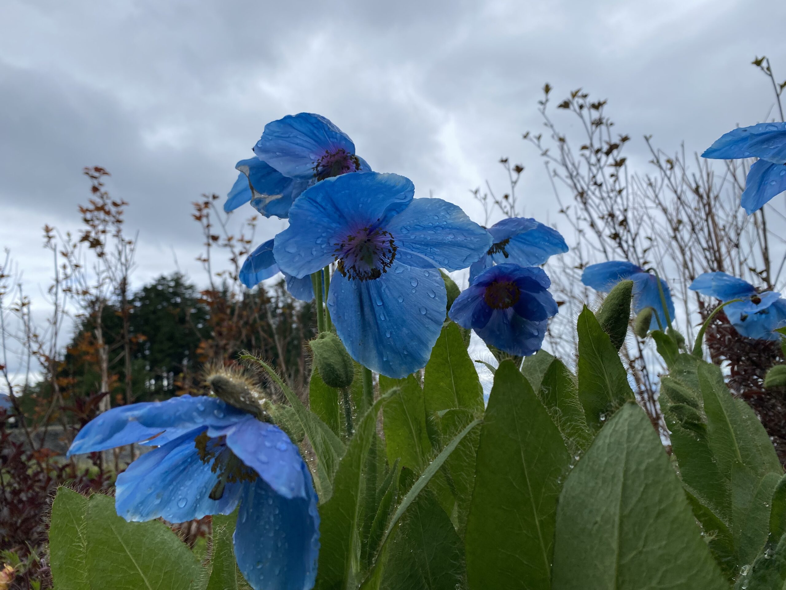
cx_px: 393
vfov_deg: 53.1
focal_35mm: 26
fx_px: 590
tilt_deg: +10.3
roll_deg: +2.8
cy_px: 295
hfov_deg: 67.3
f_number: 1.8
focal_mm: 4.25
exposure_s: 1/2967
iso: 32
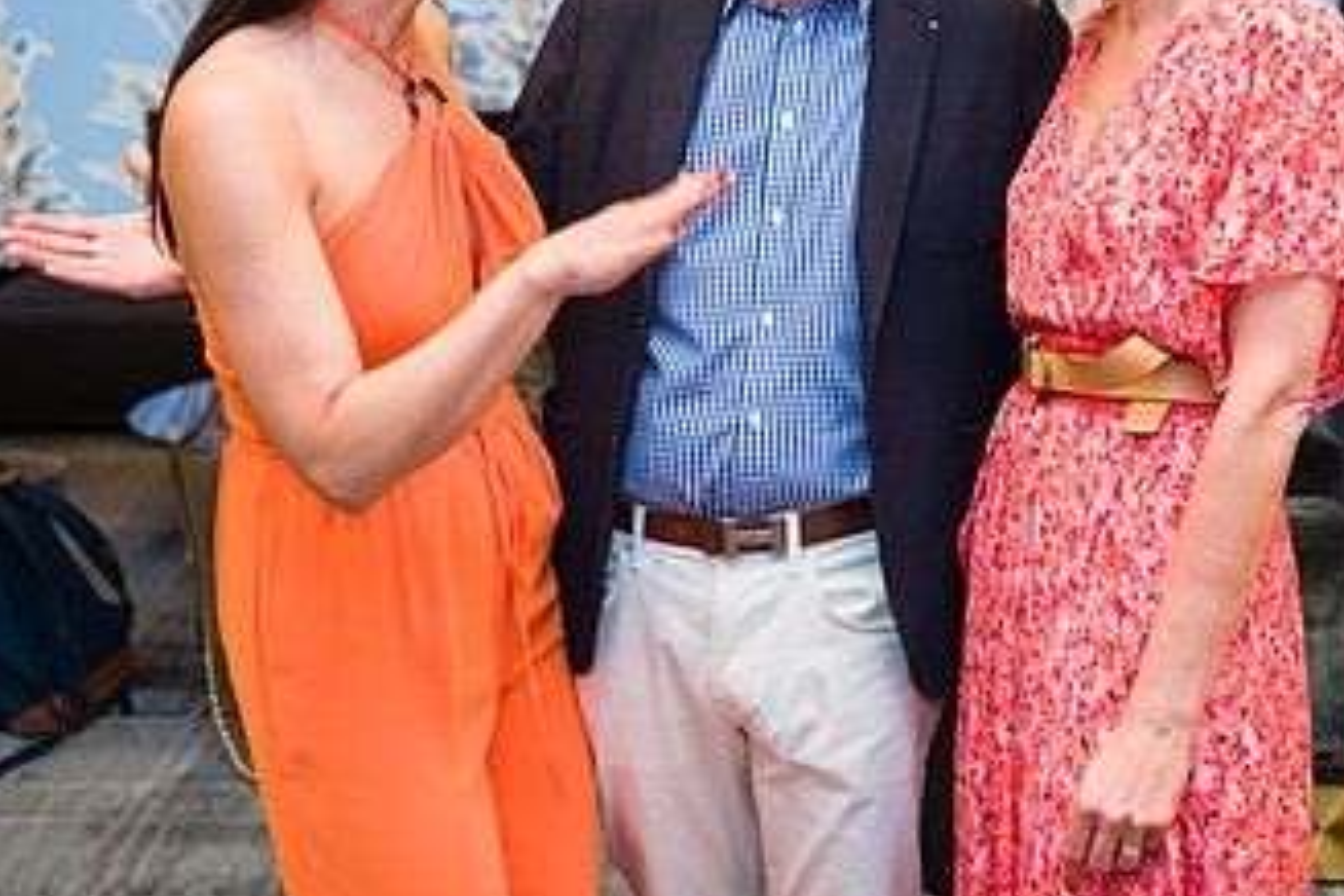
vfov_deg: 21.6
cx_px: 851
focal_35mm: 62
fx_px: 2314
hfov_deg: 32.2
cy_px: 177
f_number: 3.2
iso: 400
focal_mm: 35
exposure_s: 1/200
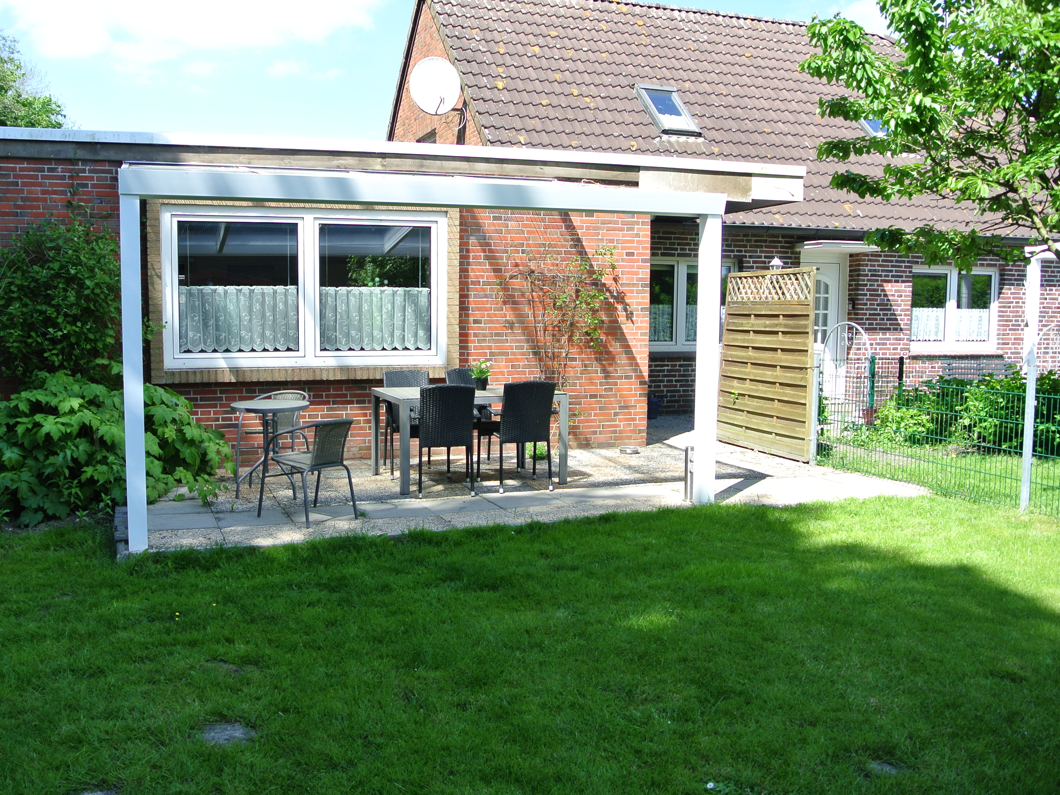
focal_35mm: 32
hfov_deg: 56.6
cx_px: 461
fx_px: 980
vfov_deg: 44.1
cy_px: 424
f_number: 4
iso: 100
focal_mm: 10
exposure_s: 1/320
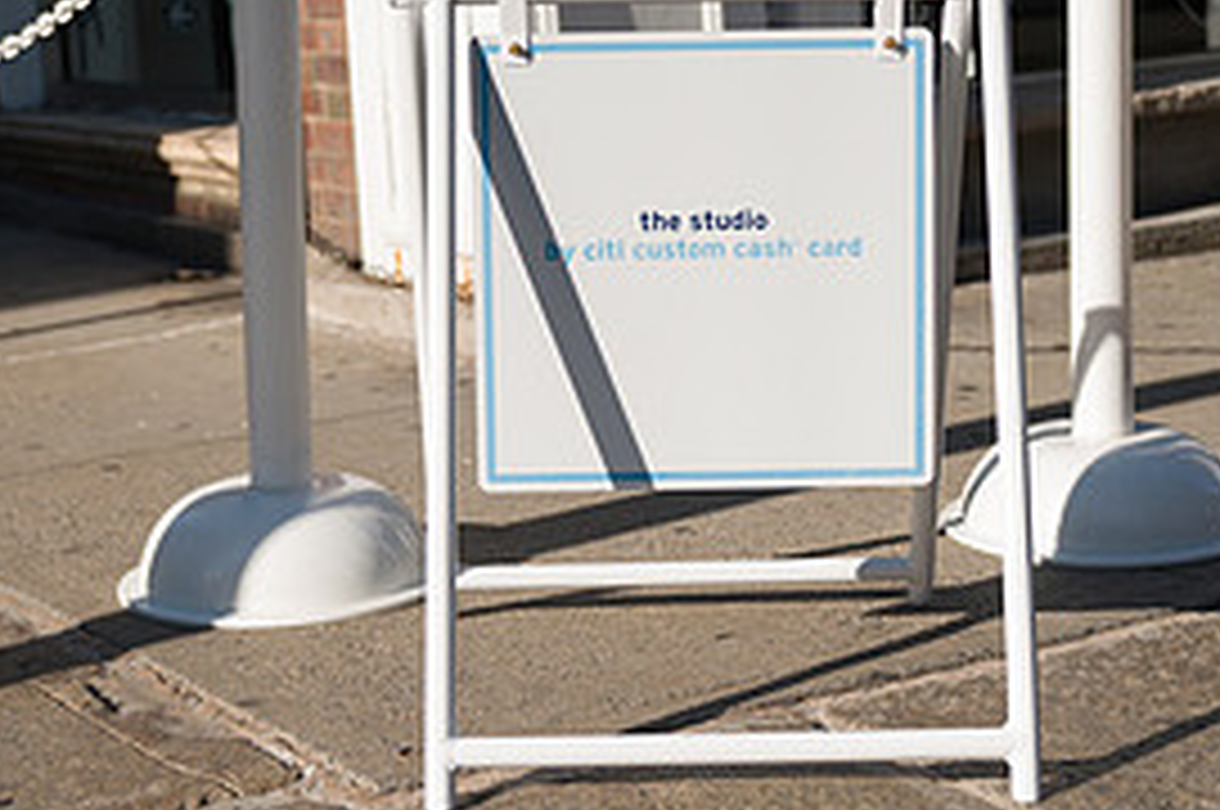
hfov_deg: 26.3
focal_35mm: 77
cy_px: 288
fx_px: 2606
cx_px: 603
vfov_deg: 17.6
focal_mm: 36
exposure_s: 1/4000
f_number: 3.5
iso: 200
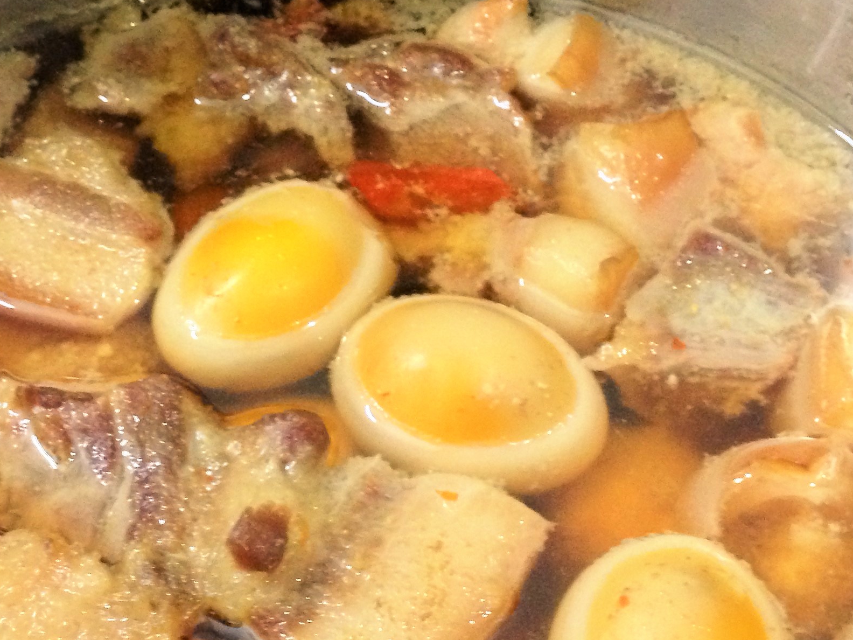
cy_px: 352
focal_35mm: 68
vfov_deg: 21.6
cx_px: 363
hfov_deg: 28.5
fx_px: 1676
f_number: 2.4
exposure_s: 1/15
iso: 400
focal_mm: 4.12
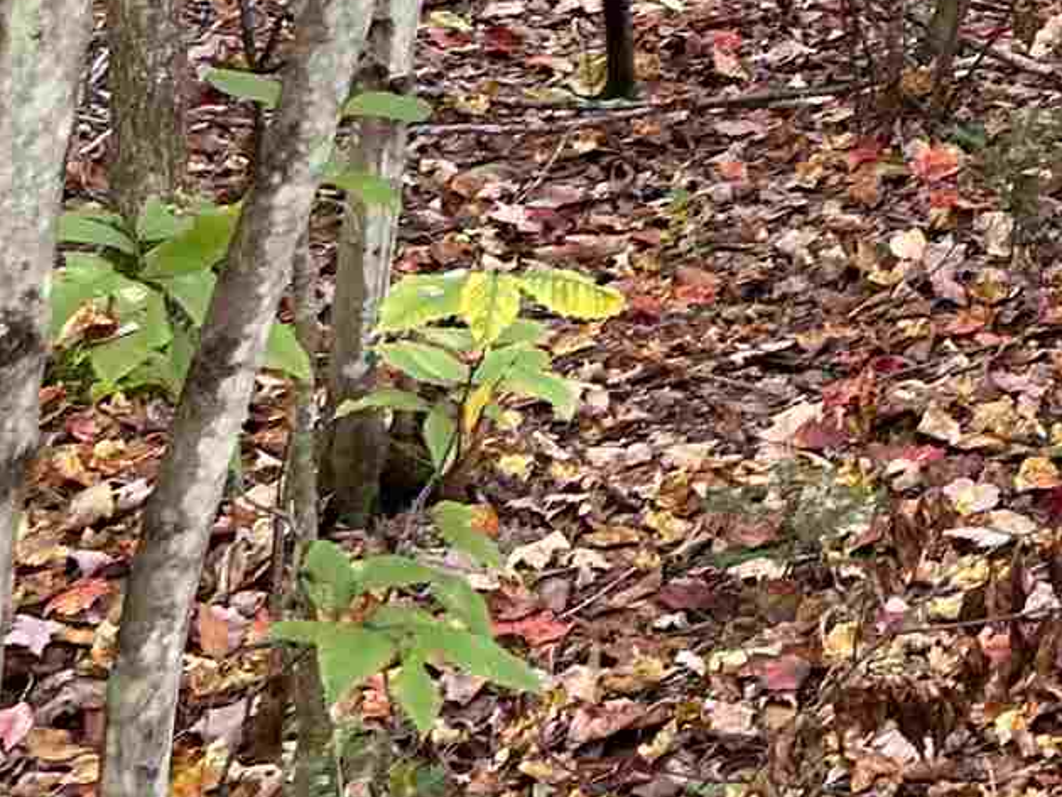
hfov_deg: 14.0
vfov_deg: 11.0
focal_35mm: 127
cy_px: -567
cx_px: 1822
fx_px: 3897
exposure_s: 1/121
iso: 64
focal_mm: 5.7
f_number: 1.5
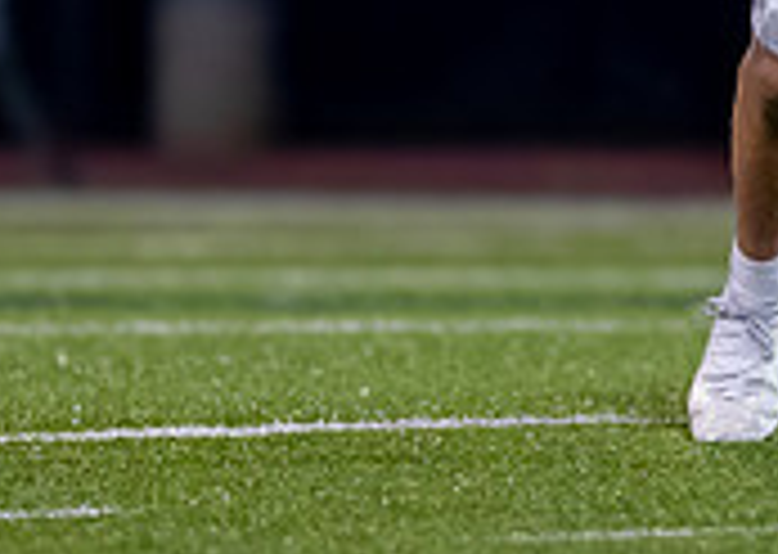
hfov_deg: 1.7
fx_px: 26694
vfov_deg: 1.2
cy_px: -367
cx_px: 1199
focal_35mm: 1210
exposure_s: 1/1250
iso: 1250
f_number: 1.8
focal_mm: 135
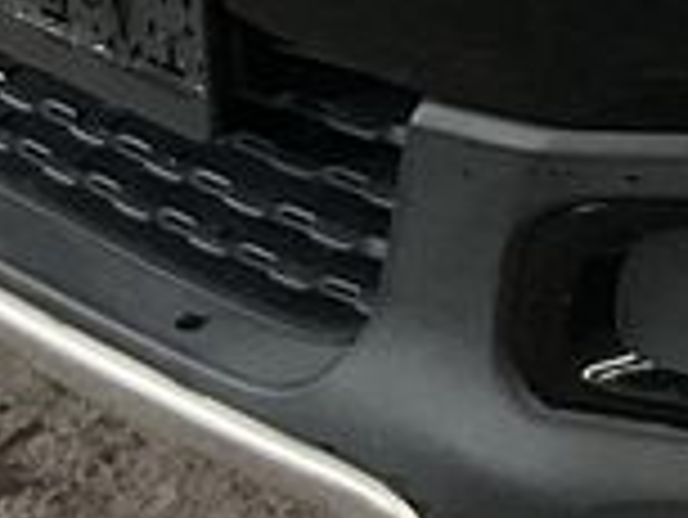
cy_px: -608
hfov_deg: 8.0
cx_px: 1686
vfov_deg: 6.3
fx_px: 4515
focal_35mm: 227
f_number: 1.8
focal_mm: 3
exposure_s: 1/100
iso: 50
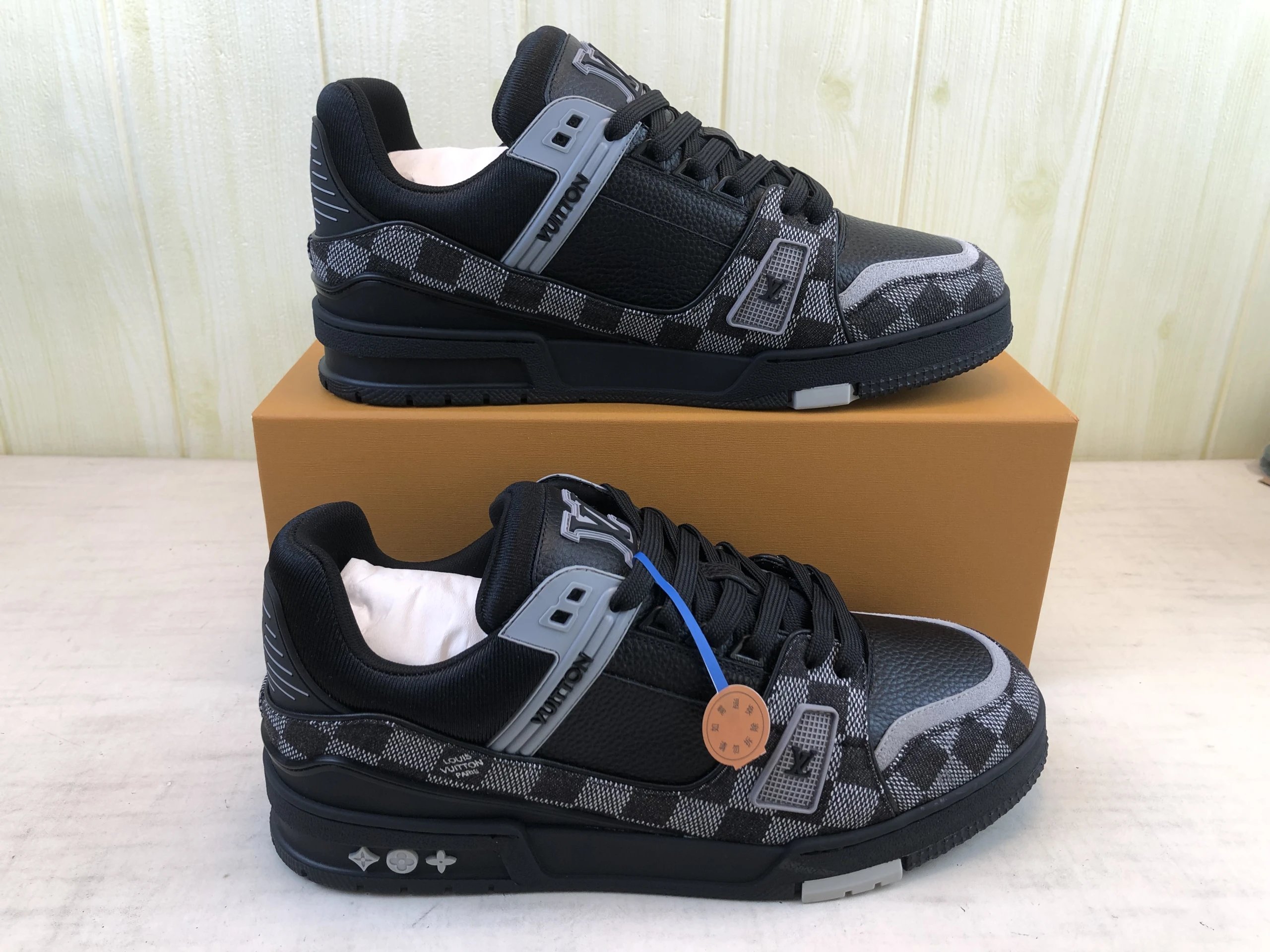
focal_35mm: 28
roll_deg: +0.1
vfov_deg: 49.7
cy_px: 476
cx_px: 635
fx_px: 1027
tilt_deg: -23.0
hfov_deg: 63.4
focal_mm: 4
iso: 32
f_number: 1.8
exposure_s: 1/100
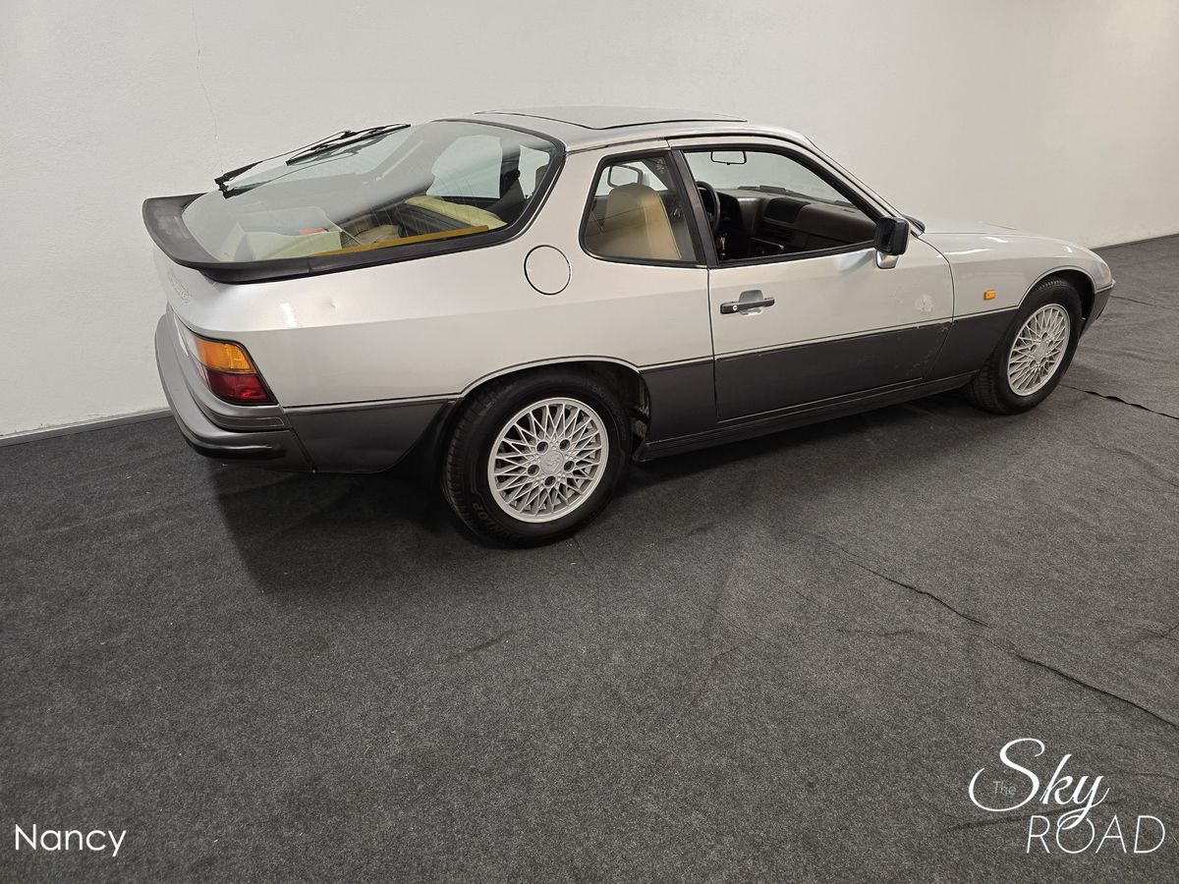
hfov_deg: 73.9
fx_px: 783
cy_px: 442
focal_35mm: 23
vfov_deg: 58.9
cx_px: 590
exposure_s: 1/100
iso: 500
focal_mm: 6.3
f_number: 1.7
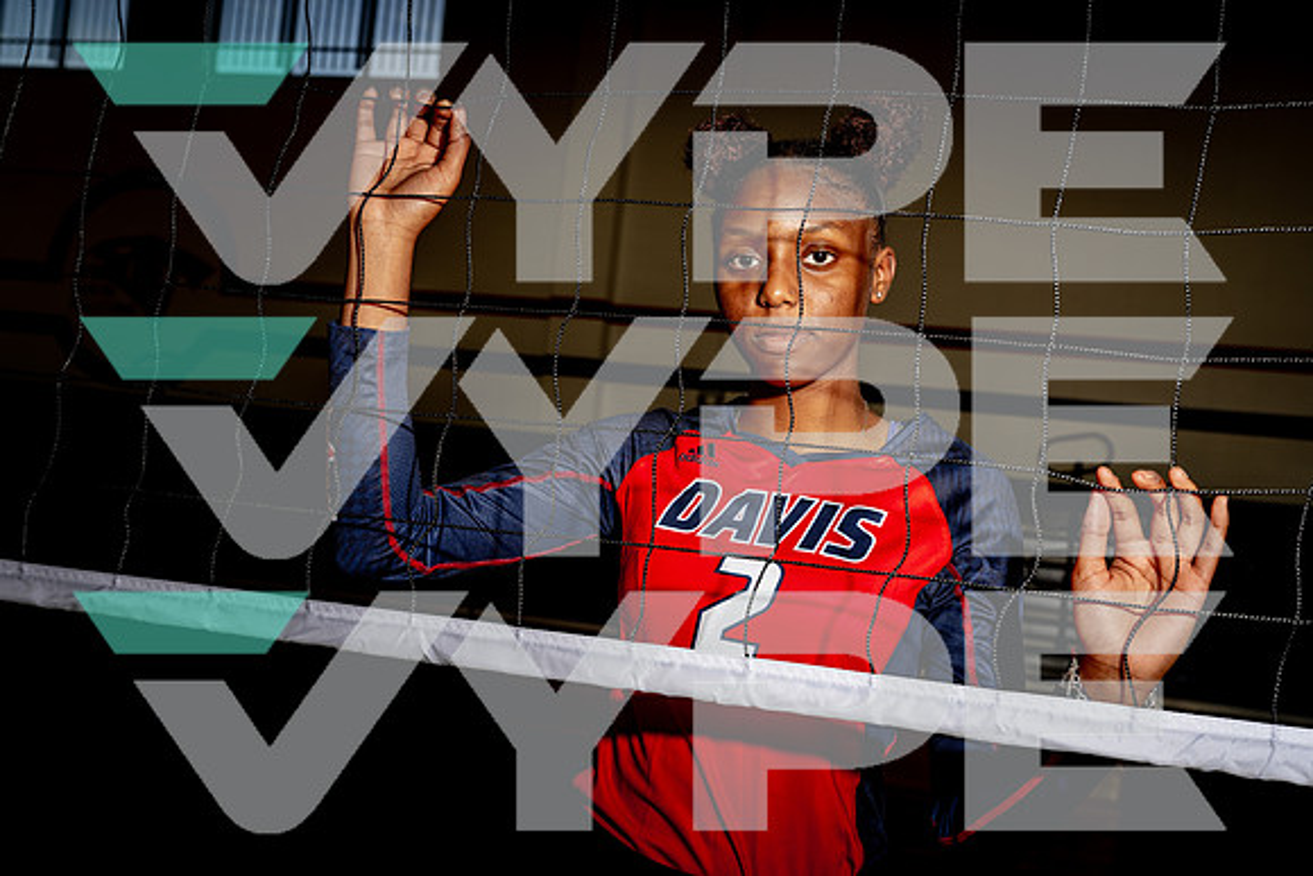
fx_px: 1569
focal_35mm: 43
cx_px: 656
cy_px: 438
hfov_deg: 45.4
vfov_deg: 31.2
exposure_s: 1/125
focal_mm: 43
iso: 100
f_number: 6.3
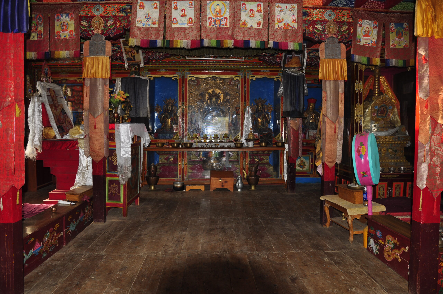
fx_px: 332
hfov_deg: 67.4
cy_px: 147
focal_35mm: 27
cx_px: 222
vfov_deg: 47.8
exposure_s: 1/60
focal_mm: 18
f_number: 4.5
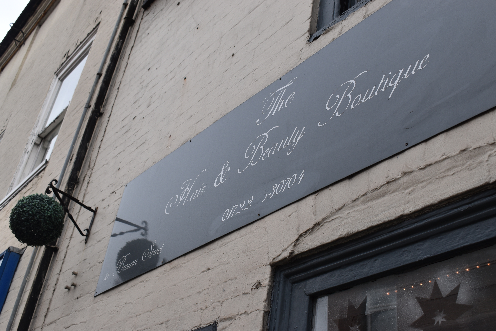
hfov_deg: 43.6
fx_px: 620
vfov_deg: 29.9
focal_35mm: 45
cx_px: 248
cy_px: 166
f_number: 8
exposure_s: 1/250
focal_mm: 30
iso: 200
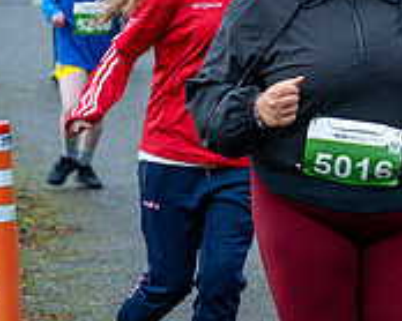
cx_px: 633
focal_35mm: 219
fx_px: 2604
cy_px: 105
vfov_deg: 7.1
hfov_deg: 8.6
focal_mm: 70
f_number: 2.8
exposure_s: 1/1250
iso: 720
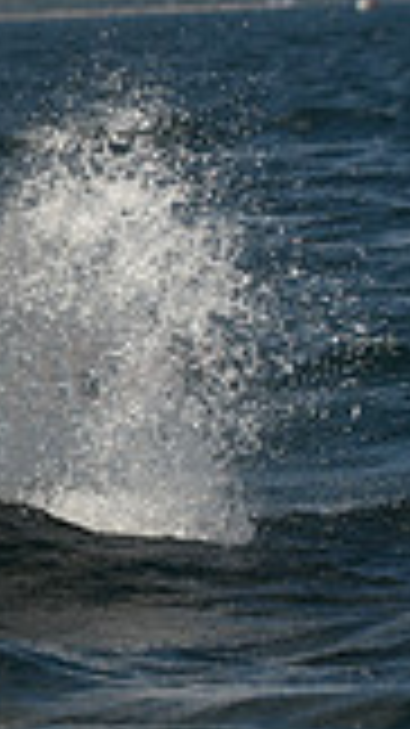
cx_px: -640
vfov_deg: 2.9
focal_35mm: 750
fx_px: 14511
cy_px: 250
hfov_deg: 1.6
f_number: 7.1
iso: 250
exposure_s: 1/1000
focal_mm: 200
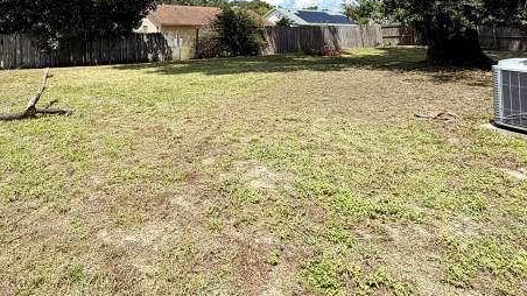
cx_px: 191
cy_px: -2
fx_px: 377
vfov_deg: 38.0
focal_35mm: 27
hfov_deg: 68.6
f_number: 2.2
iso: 25
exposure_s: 1/770
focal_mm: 2.22
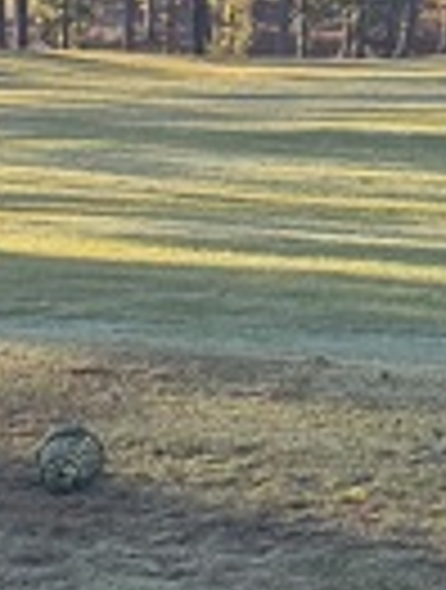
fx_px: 3197
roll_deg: +2.1
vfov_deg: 10.4
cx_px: -279
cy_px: 608
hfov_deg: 7.8
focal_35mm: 187
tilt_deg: -13.5
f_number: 1.78
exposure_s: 1/1122
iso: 100
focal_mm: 6.76
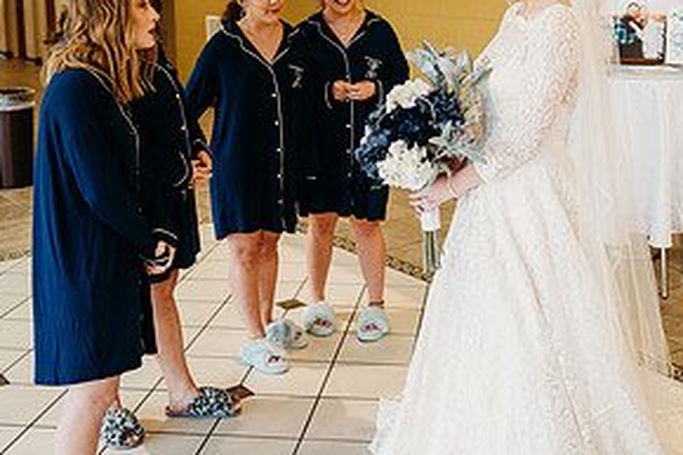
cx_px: 433
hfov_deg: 40.8
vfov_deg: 27.7
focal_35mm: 48
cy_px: 128
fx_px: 910
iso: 400
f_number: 1.8
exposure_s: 1/160
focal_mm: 24
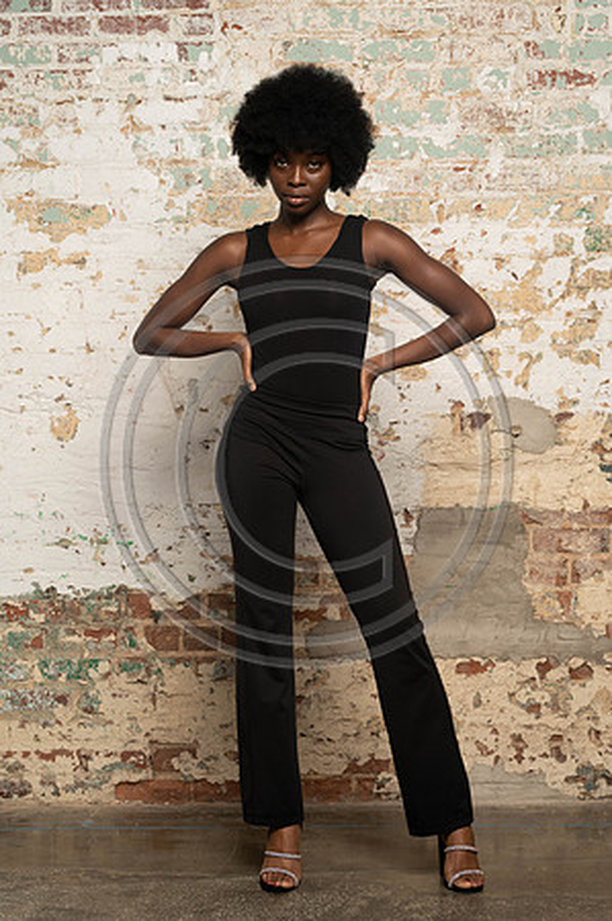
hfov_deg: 16.0
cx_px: 306
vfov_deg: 23.9
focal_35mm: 85
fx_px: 2172
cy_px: 460
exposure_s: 1/160
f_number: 6.3
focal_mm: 85
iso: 200
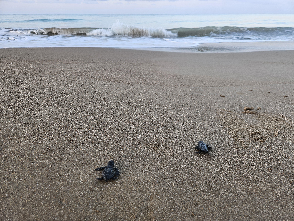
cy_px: 110
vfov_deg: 58.9
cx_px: 147
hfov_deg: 73.9
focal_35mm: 23
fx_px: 195
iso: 40
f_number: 1.8
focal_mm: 5.4
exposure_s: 1/100
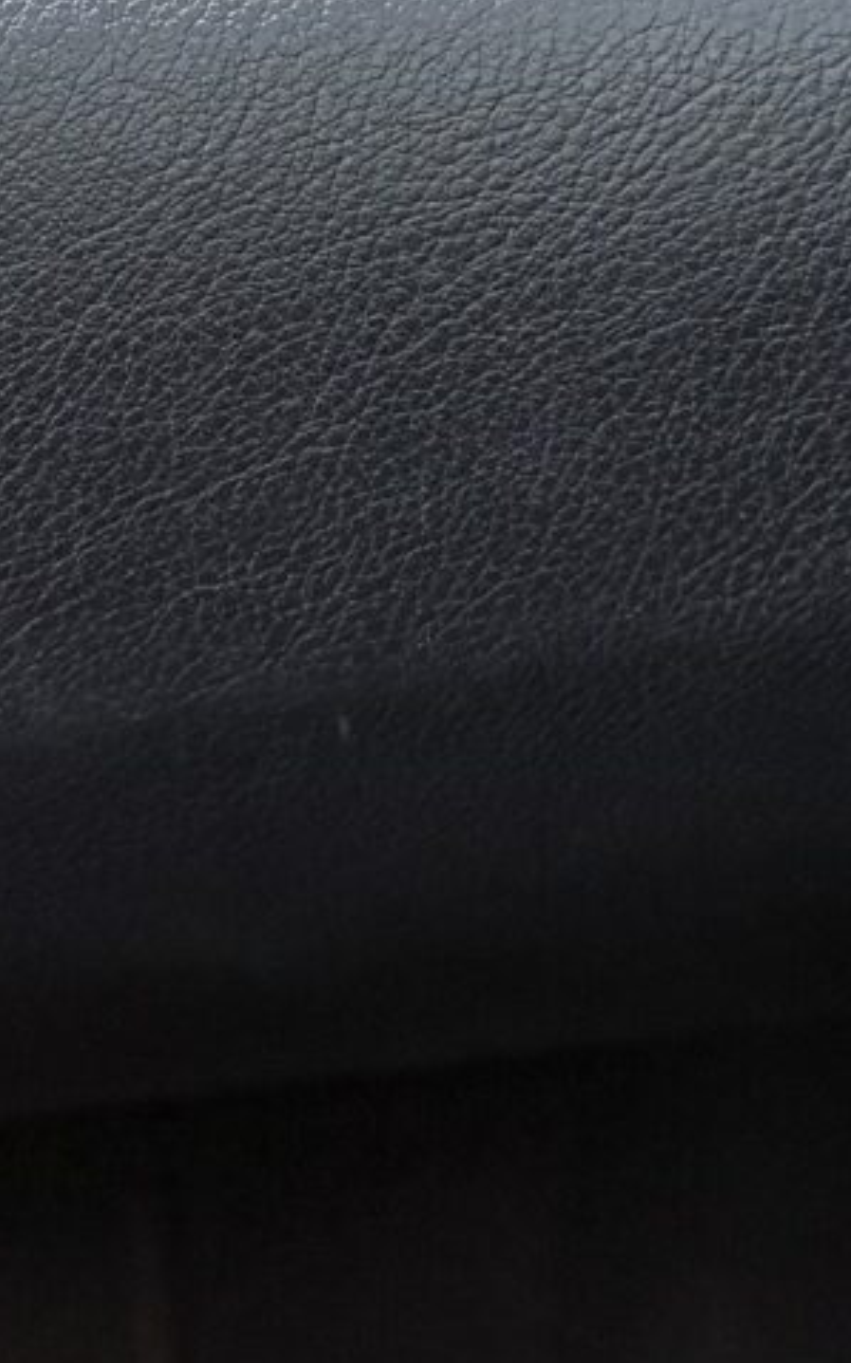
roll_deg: -7.8
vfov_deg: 14.5
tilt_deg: -17.1
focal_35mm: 136
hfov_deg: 9.6
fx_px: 5051
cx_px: 11
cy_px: -563
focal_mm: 6.76
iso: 80
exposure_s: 1/100
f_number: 1.78
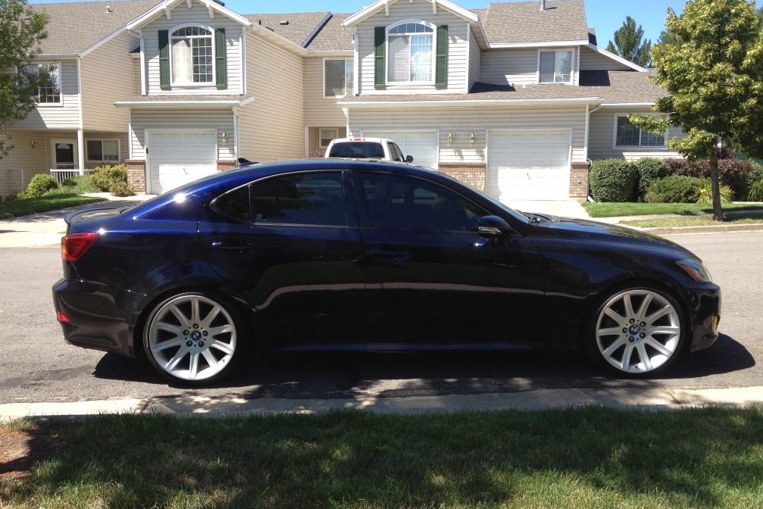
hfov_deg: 51.9
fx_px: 784
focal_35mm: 37
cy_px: 258
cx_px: 383
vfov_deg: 36.0
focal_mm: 4.3
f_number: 2.4
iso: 64
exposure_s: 1/681
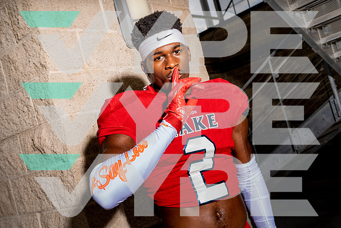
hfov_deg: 49.5
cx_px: 170
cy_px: 114
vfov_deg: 34.2
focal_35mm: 39
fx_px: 369
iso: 100
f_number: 7.1
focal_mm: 39
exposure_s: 1/250
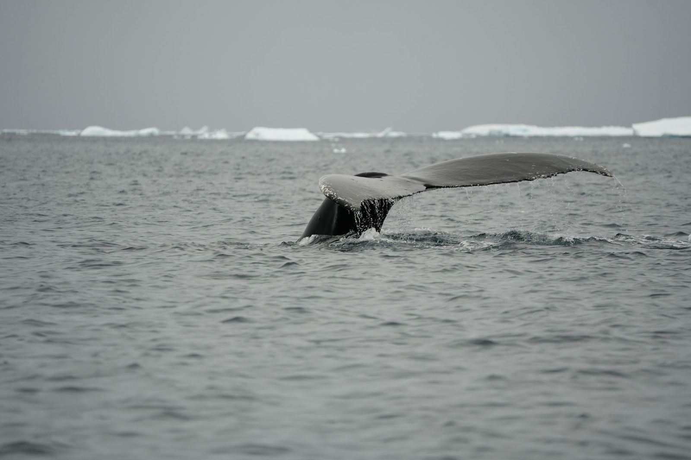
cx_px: 346
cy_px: 230
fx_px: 7676
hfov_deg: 5.2
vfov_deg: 3.4
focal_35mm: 400
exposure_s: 1/500
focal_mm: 400
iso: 500
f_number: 6.3
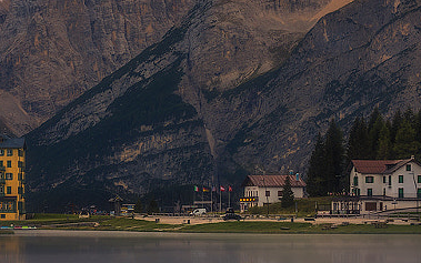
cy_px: 225
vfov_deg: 6.1
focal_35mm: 215
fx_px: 2467
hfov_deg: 9.6
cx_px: -58
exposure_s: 2
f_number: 16
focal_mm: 50
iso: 64
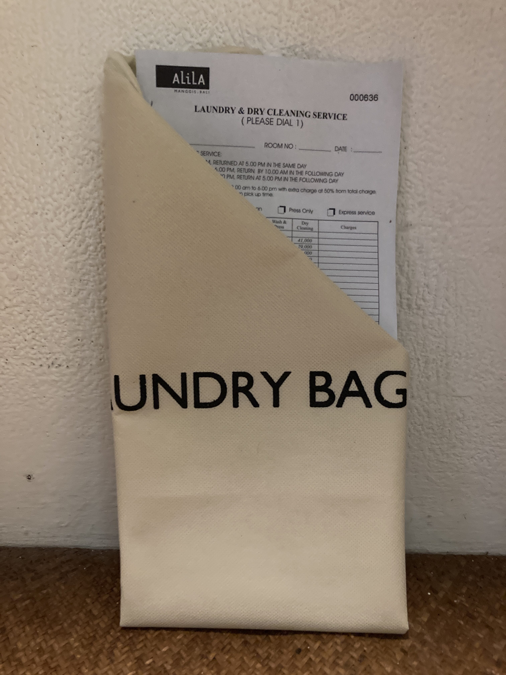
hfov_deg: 49.7
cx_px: 253
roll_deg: -1.1
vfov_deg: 63.4
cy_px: 338
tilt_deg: -13.8
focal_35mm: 28
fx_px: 546
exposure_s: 1/25
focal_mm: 3.99
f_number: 1.8
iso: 640
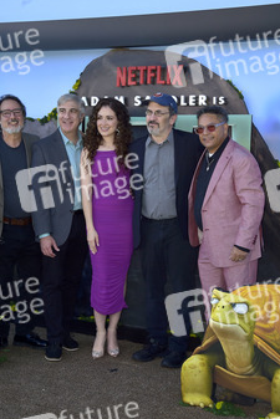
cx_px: 116
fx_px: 664
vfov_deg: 35.0
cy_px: 245
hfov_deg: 23.8
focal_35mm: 57
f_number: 7.1
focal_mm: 48
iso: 125
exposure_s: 1/250
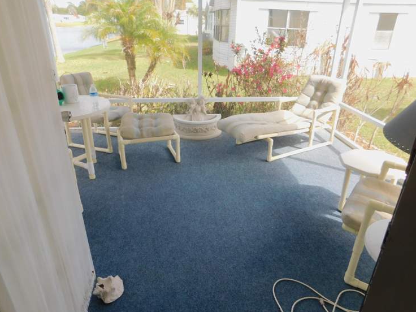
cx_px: 210
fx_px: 300
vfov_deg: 54.9
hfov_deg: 69.4
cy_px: 163
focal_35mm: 25
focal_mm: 4
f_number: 3
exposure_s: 1/250
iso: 125
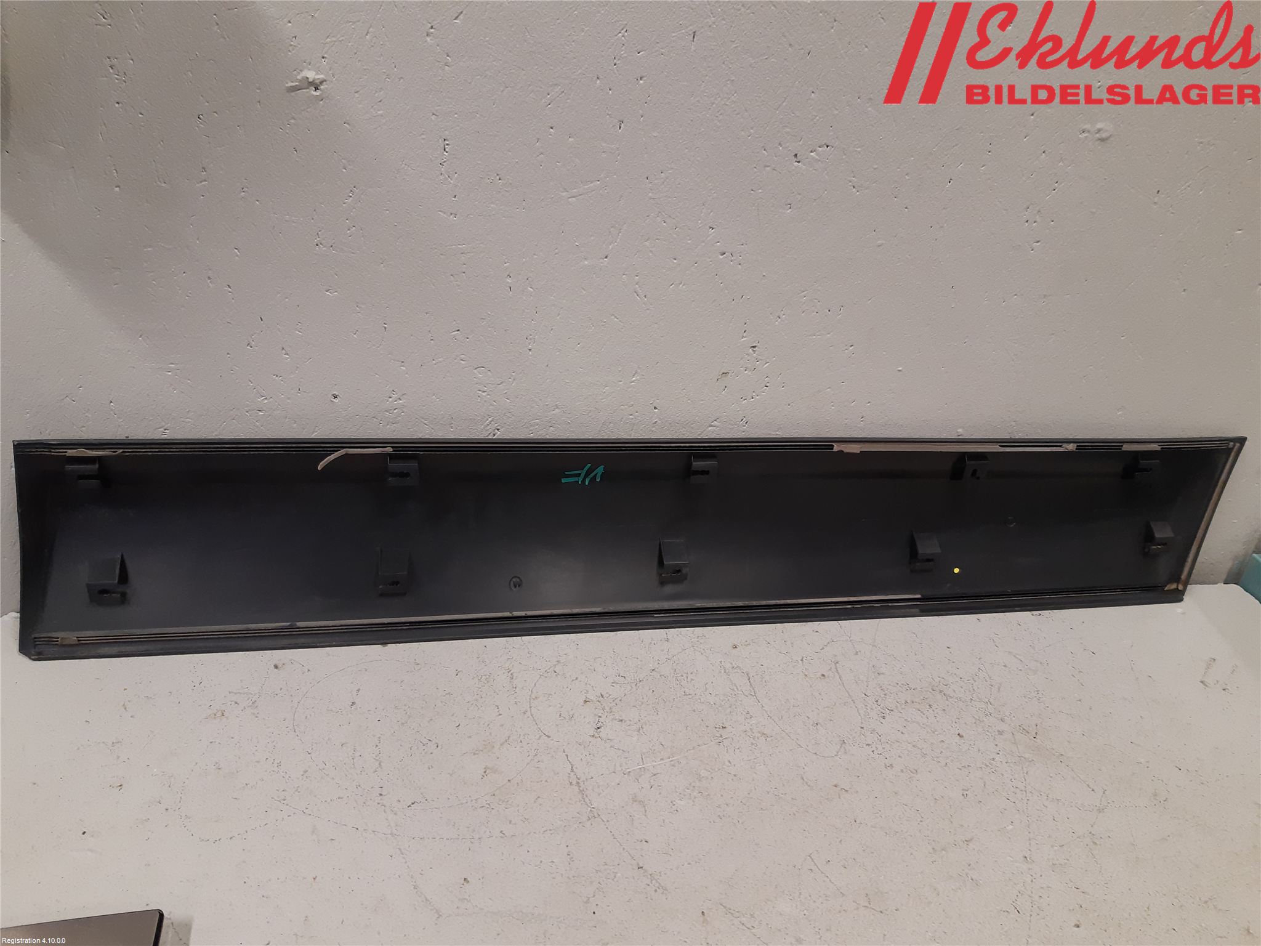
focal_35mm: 26
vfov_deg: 53.1
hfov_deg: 67.3
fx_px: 947
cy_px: 473
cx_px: 630
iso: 160
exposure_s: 1/50
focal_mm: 3.93
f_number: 1.7
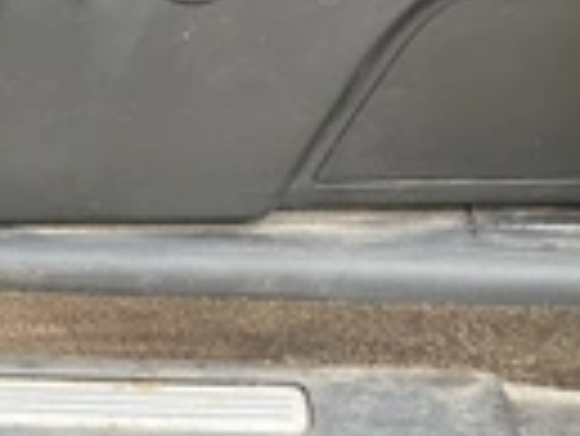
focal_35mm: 90
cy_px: 656
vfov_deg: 15.2
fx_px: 1509
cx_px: -193
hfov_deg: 19.8
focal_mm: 3
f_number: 1.8
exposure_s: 1/122
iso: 20
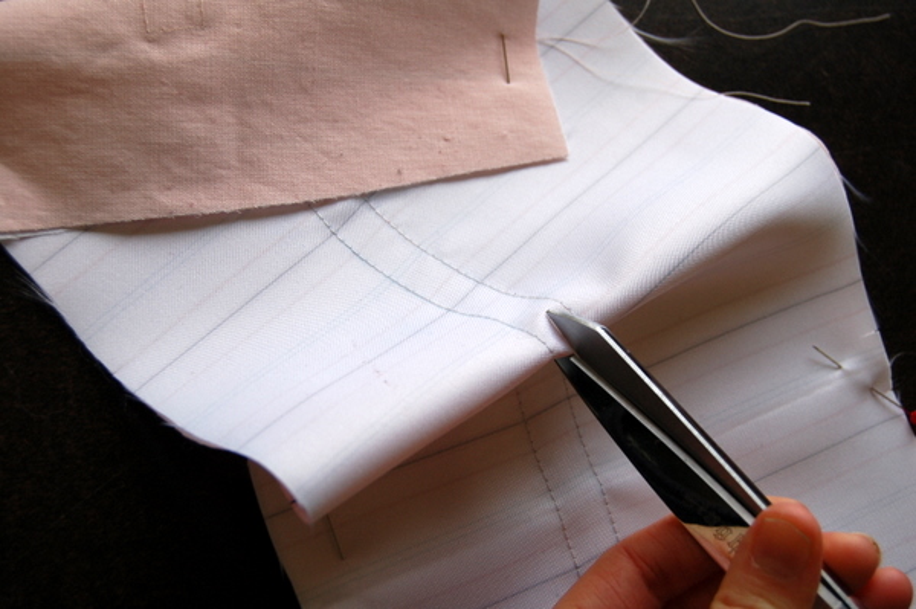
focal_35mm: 52
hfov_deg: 37.9
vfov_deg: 25.7
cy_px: 304
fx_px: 1335
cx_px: 458
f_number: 5.6
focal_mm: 35
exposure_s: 1/125
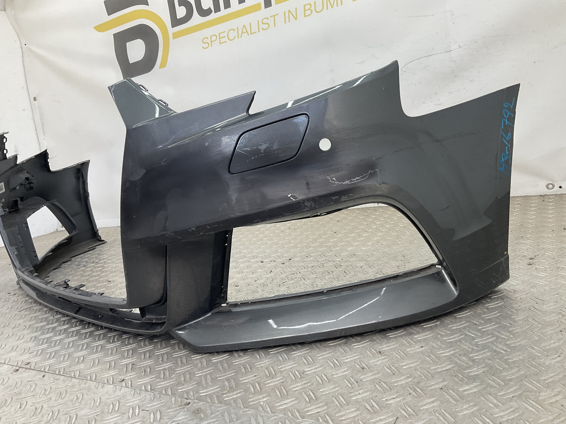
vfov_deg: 48.2
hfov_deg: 61.7
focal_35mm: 29
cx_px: 283
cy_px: 212
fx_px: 474
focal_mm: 3
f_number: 1.8
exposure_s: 1/100
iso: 16
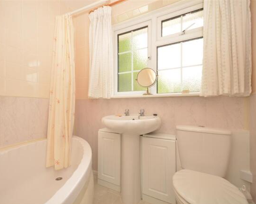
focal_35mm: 17
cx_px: 107
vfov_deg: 76.9
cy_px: 102
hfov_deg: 88.9
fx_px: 129
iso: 400
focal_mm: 10
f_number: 7.1
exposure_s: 1/125
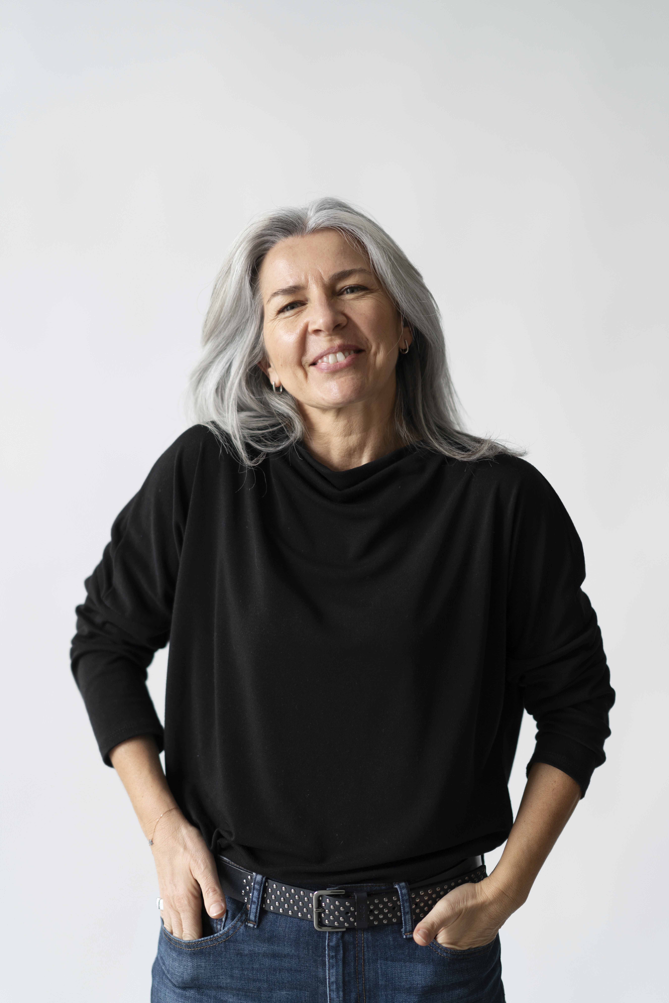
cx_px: 334
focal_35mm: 85
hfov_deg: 16.1
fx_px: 2368
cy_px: 502
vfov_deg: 23.9
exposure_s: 1/250
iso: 200
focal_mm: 85
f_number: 1.4
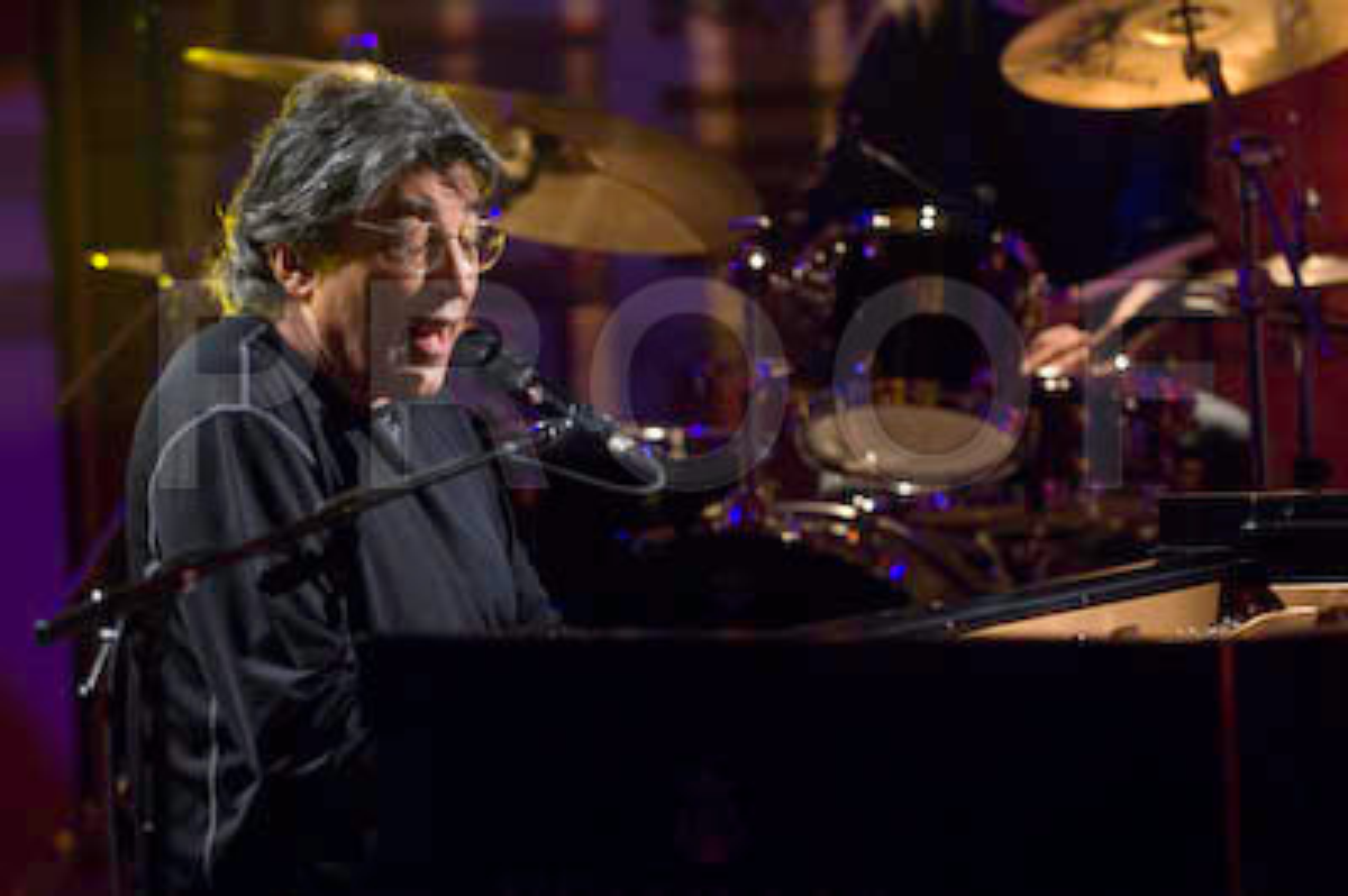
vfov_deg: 6.5
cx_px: 674
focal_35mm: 210
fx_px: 7857
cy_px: 448
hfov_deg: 9.8
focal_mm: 140
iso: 800
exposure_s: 1/60
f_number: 2.8
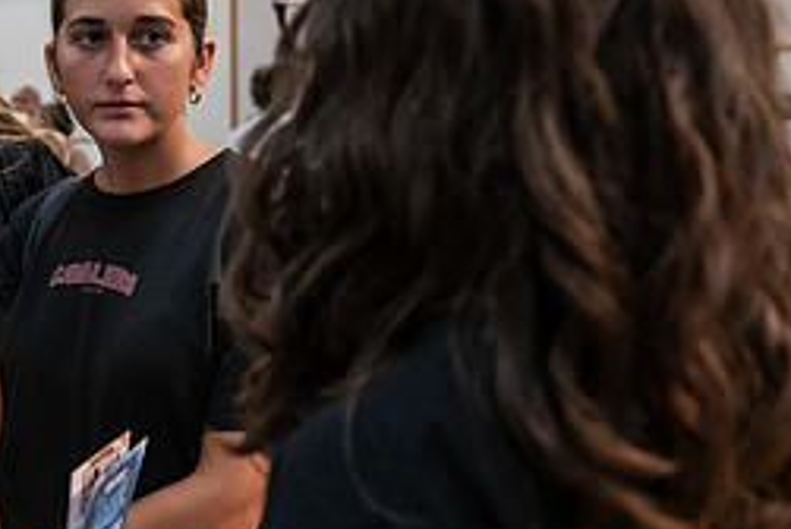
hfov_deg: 27.3
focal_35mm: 67
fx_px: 1474
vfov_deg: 20.4
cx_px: -101
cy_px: 276
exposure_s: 1/200
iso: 3200
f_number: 3.2
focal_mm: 29
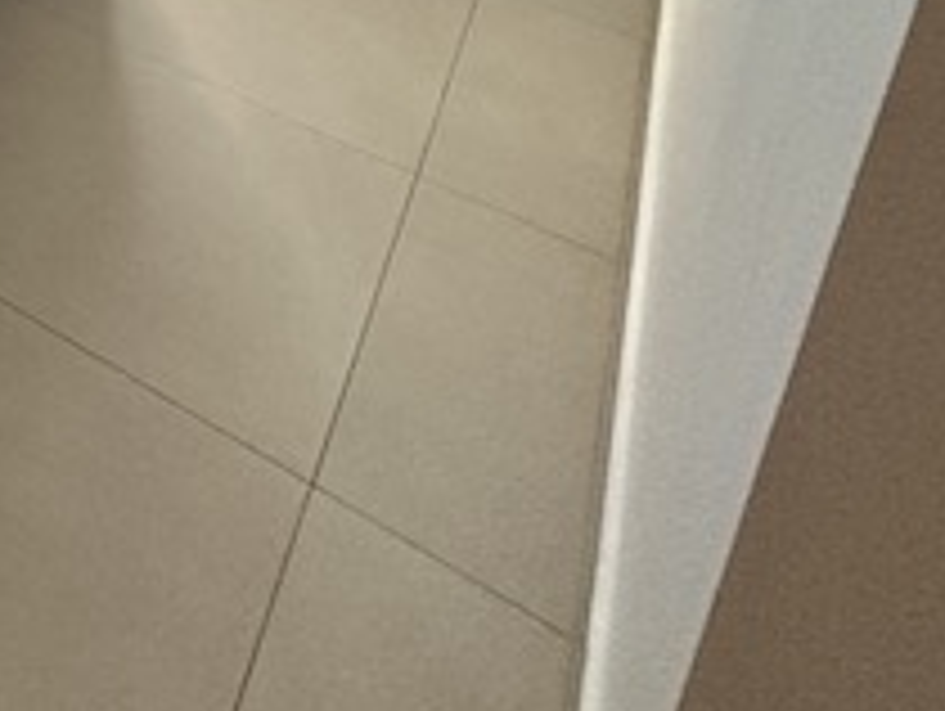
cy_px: -524
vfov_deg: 21.1
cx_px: -562
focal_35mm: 50
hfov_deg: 25.4
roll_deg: -1.9
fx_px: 1367
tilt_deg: -13.0
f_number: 2.2
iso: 250
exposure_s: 1/120
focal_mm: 2.22
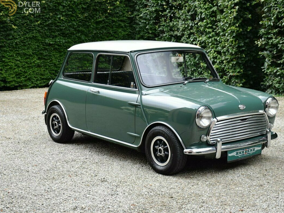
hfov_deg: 34.3
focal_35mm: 56
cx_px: 159
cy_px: 105
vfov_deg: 26.1
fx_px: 459
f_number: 5
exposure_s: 1/250
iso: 400
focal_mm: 34
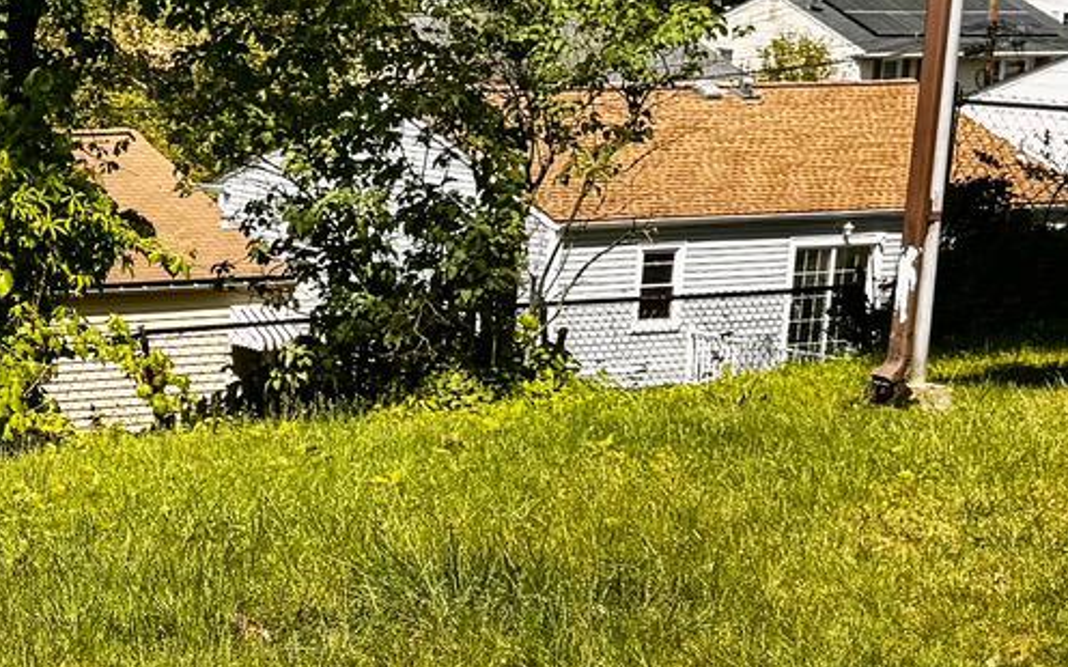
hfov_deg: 18.8
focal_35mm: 105
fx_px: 3056
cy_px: 508
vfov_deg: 12.4
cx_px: -185
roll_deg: -1.7
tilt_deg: -11.6
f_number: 1.78
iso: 80
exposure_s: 1/2331
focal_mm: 6.76
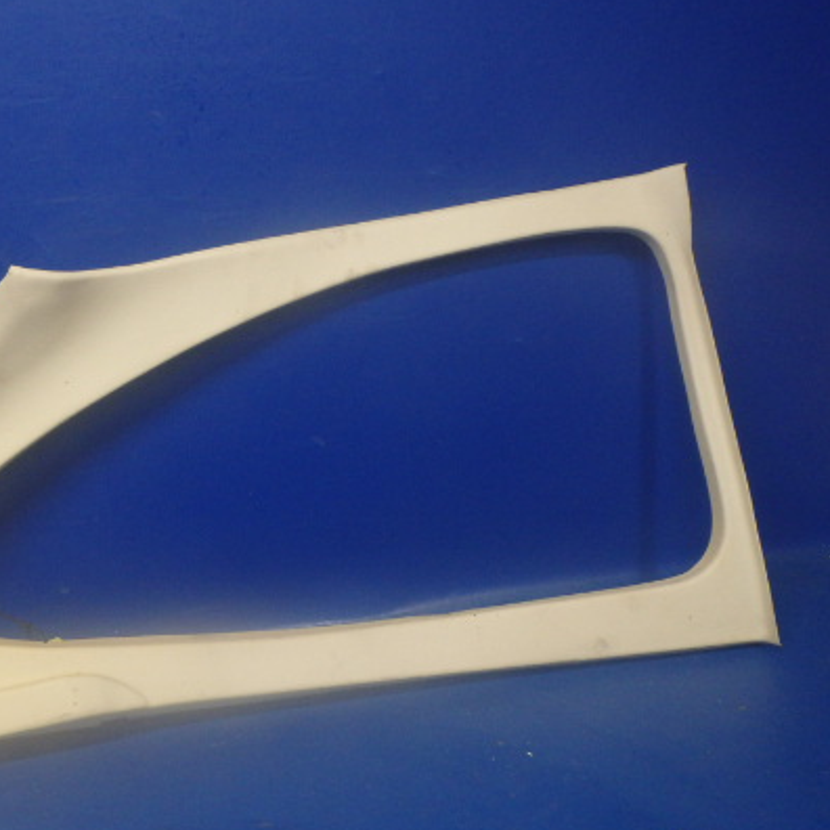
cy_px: 409
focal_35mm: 40
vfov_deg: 41.9
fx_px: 1085
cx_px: 214
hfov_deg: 40.7
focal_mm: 5
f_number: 3.9
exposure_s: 1/30
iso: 400
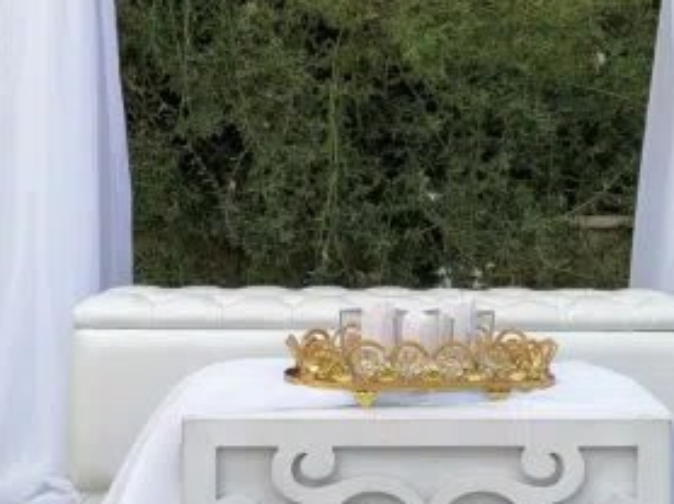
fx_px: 1615
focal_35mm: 83
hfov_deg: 23.6
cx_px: 381
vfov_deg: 17.7
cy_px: 153
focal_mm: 5.3
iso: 50
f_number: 1.8
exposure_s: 1/438
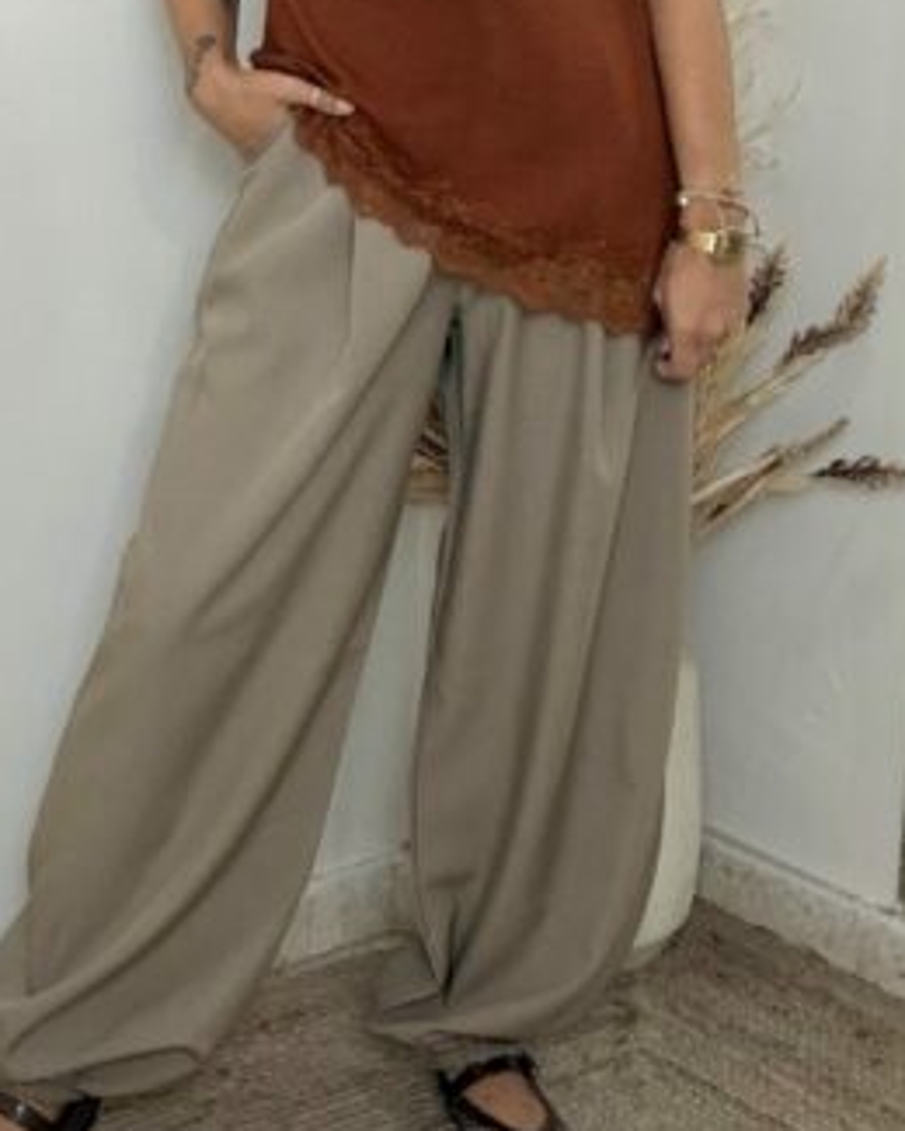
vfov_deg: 25.3
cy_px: 31
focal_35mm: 72
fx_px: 2411
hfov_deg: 21.3
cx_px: 425
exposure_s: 1/60
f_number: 1.9
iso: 125
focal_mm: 2.71
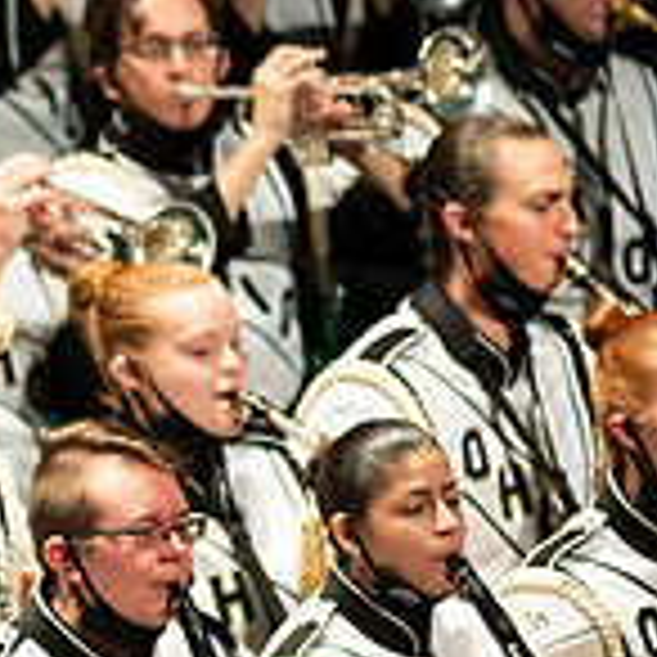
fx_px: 21752
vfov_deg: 1.7
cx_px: -518
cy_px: 432
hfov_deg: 1.7
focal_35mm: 1013
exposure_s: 1/500
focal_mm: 300
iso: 3200
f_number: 2.8
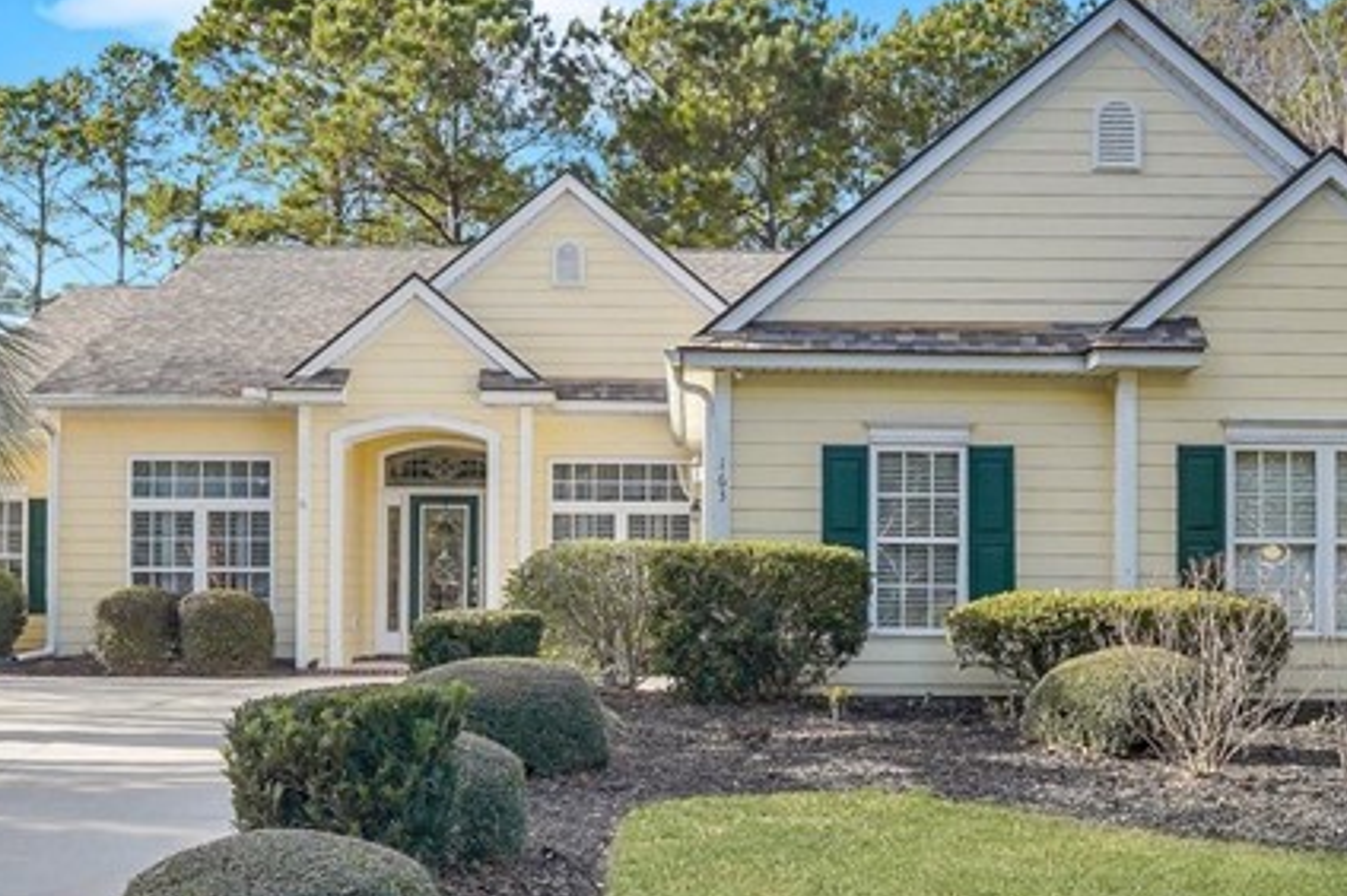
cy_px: 615
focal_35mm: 41
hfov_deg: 47.4
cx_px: 737
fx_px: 1533
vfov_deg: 32.2
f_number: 11
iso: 100
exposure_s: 1/40
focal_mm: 16
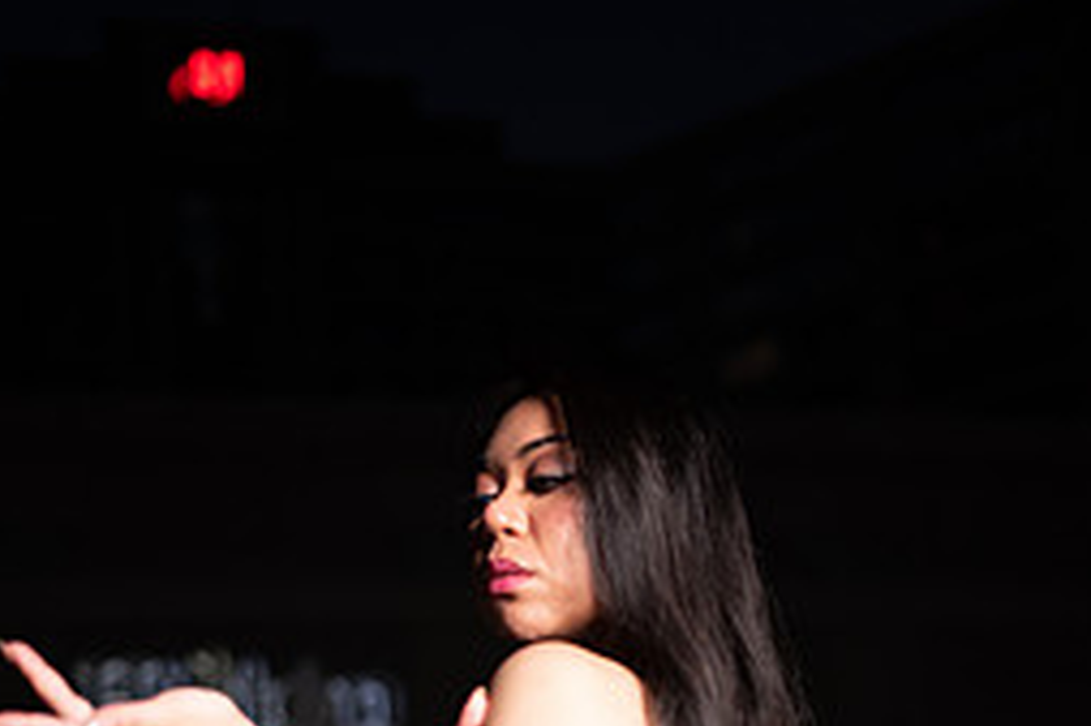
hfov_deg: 32.4
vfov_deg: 20.4
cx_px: 563
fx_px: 1878
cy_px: 881
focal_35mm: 62
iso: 800
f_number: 1.4
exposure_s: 1/640
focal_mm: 35
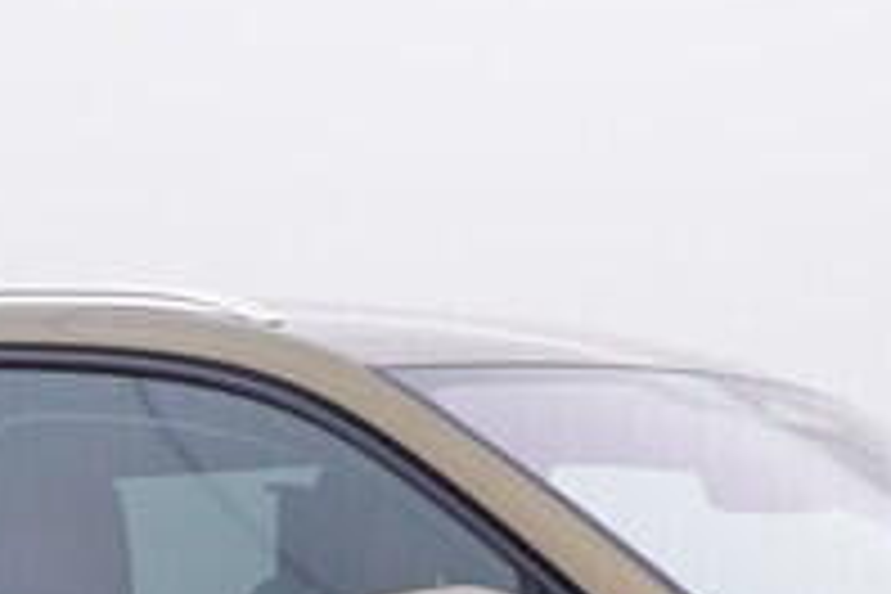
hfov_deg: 12.6
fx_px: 4050
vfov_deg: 8.0
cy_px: 1166
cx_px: 472
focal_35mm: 164
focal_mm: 15
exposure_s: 1/80
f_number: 5
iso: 200
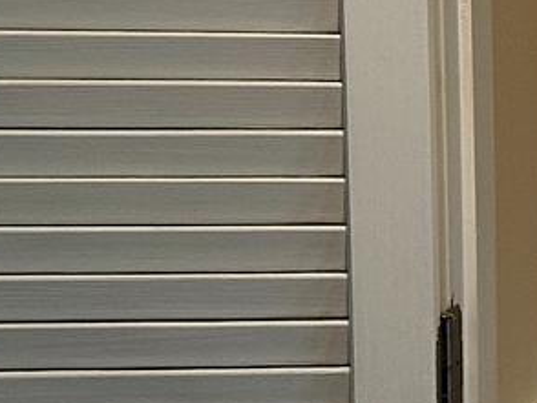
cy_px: 137
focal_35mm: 167
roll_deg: -2.1
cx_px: 1085
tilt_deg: -10.7
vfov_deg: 8.9
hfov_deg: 10.8
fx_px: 2593
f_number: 1.78
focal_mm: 6.86
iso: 160
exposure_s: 1/60
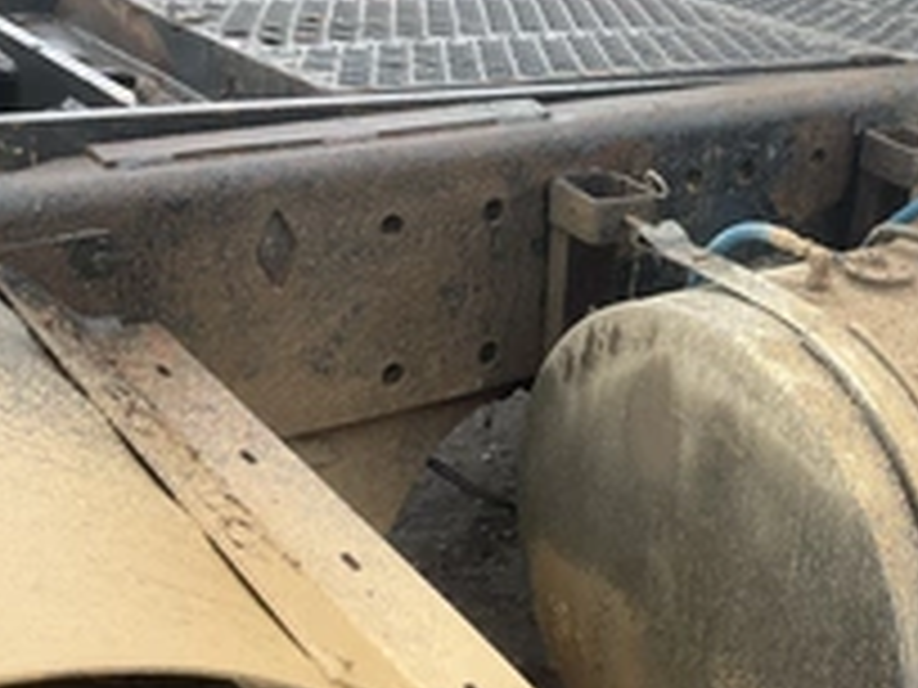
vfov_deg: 25.7
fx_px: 1512
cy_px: 364
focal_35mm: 57
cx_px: 688
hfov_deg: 33.1
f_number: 1.8
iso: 20
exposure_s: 1/122
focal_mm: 3
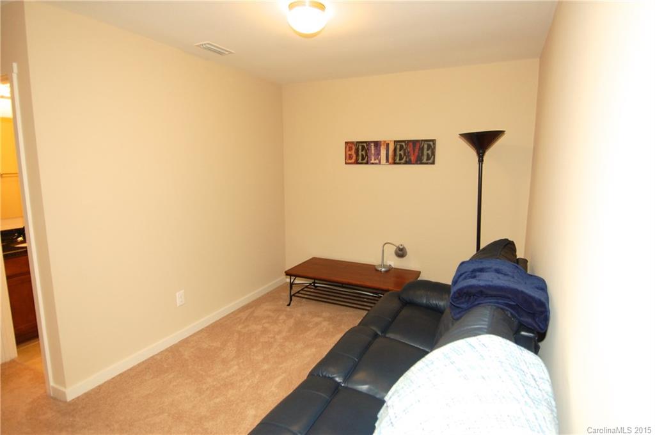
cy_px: 218
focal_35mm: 20
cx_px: 328
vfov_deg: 63.1
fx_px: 354
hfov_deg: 85.5
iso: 400
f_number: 4
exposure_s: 1/60
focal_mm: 13
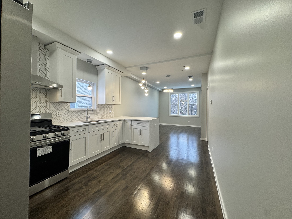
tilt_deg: -0.6
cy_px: 110
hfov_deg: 102.1
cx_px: 146
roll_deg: +0.4
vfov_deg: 85.7
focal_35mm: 14
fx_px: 118
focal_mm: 2.22
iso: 100
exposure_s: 1/120
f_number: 2.2
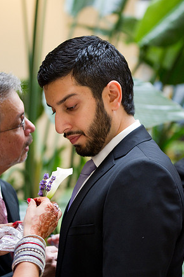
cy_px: 142
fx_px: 983
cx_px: 93
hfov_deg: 10.7
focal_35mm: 128
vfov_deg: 16.0
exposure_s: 1/125
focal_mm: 82.5
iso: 1600
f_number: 2.8
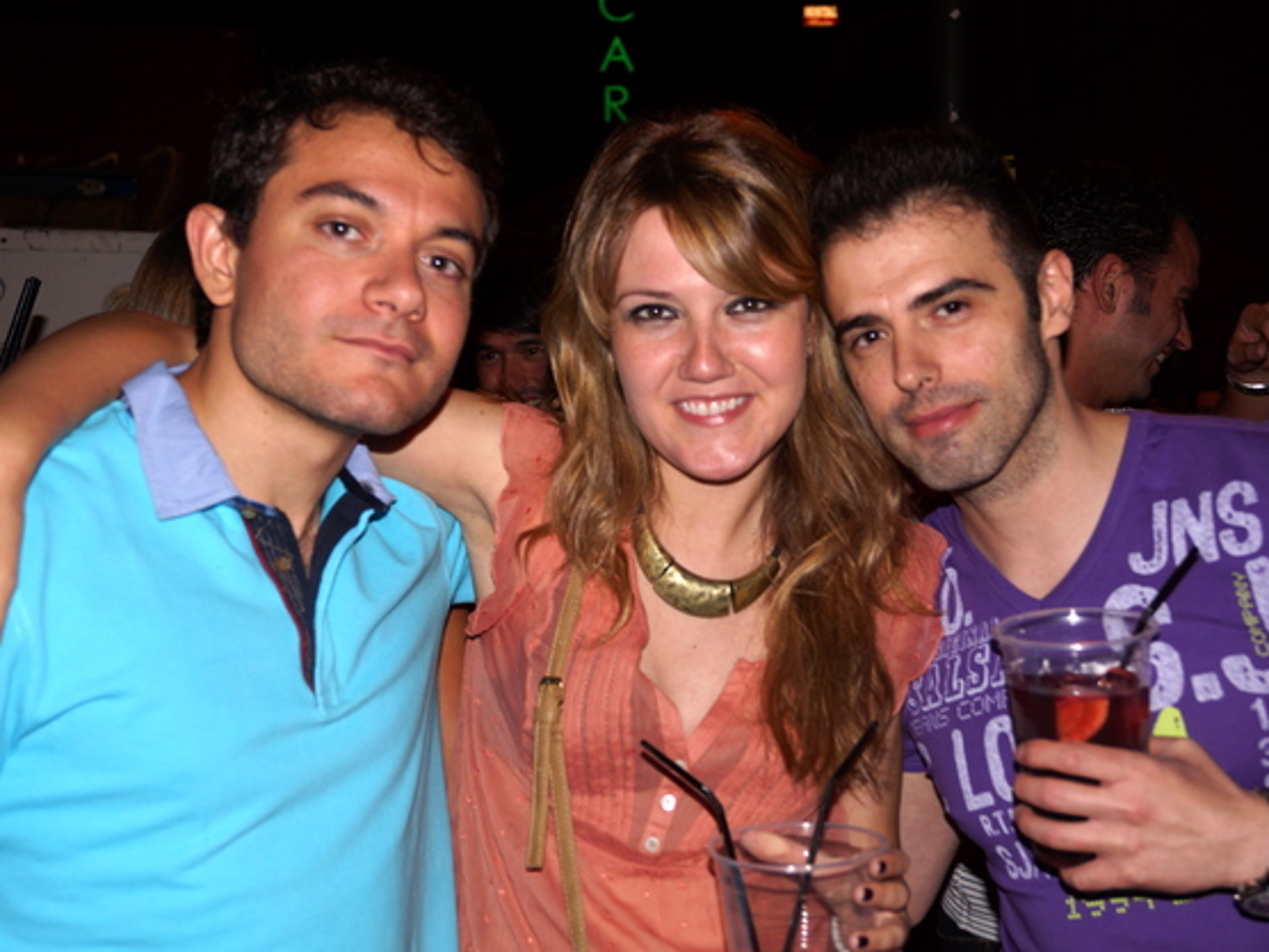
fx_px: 1796
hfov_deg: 38.9
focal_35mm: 49
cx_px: 682
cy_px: 475
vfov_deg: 29.7
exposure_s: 1/160
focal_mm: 30
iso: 100
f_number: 4.5
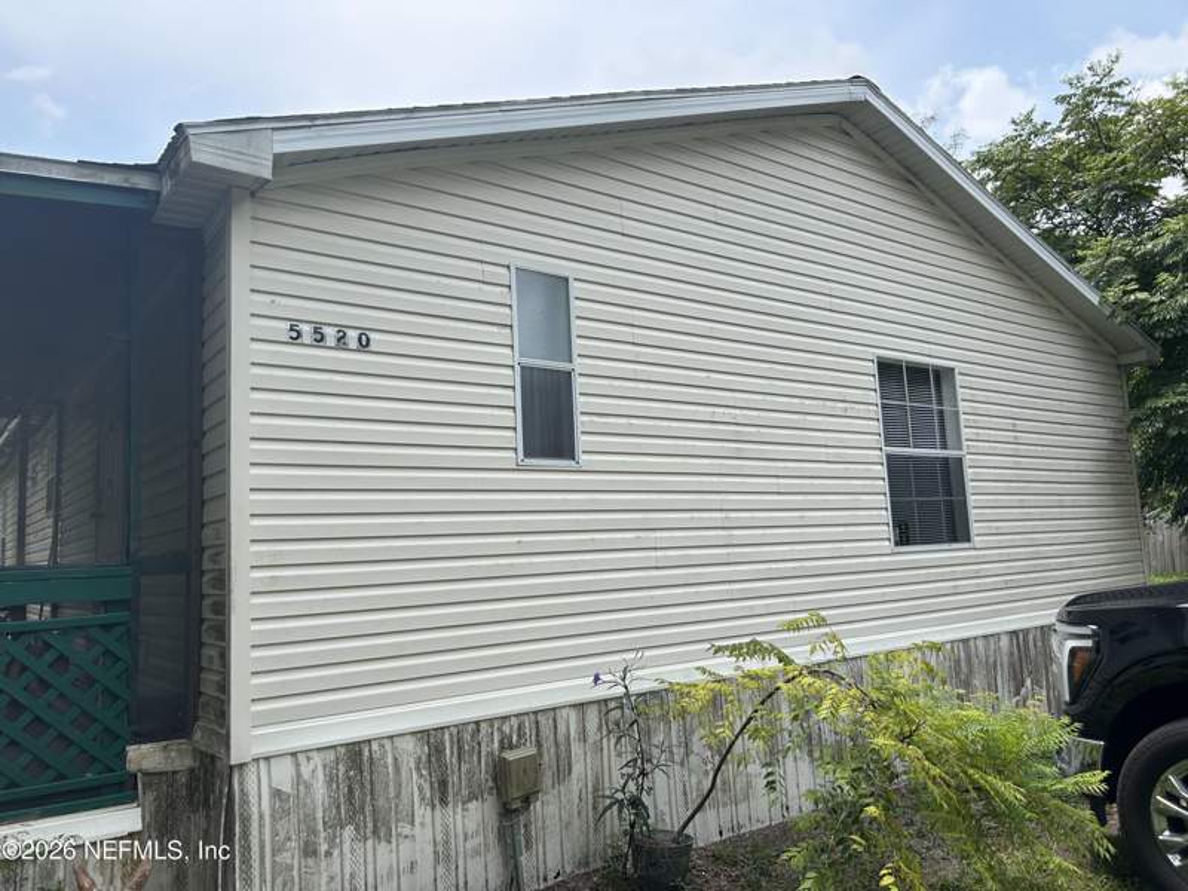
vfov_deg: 53.1
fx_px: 892
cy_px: 446
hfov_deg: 67.3
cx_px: 594
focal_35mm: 26
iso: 50
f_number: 1.5
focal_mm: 5.7
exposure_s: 1/2045
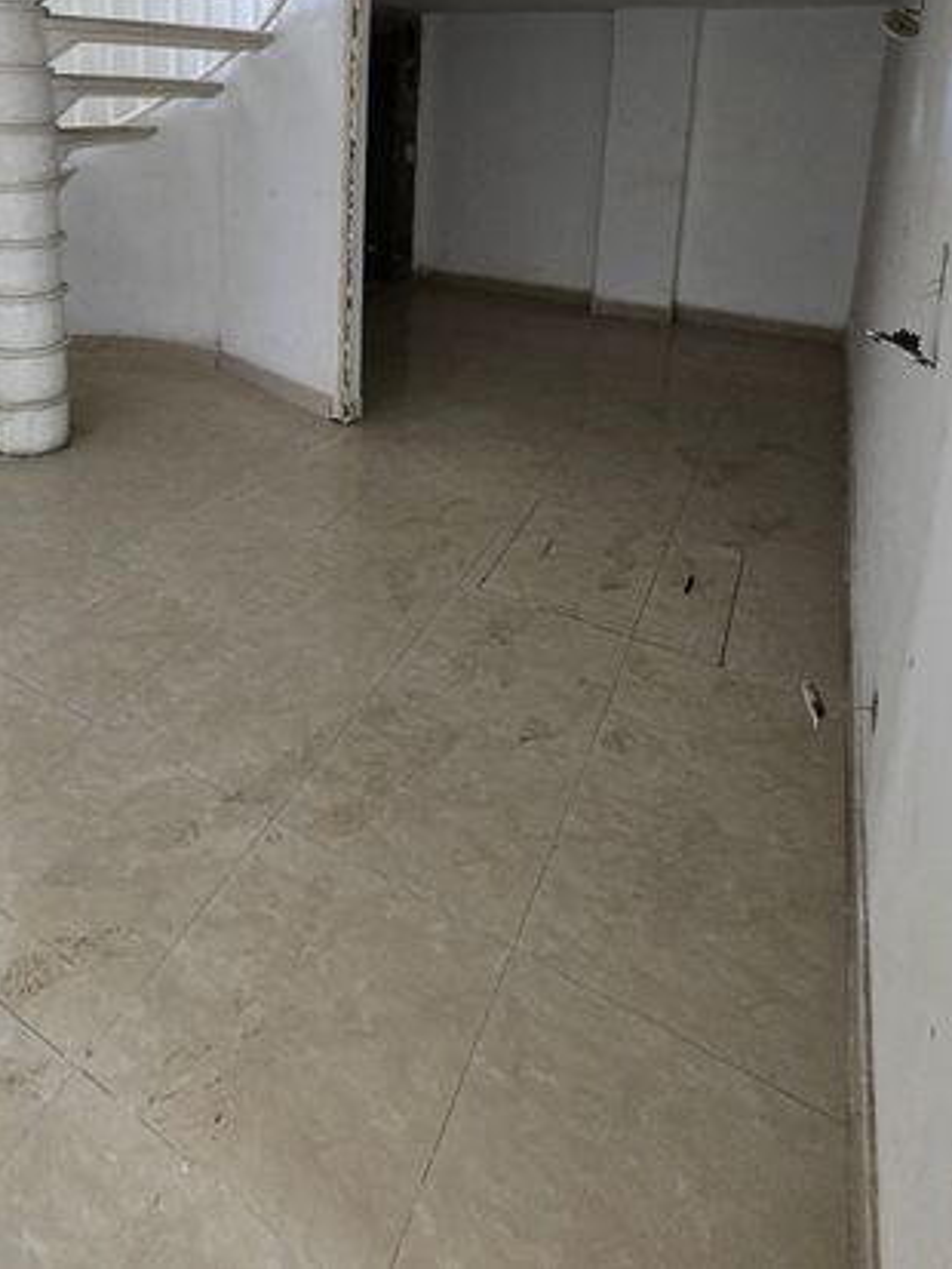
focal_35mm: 21
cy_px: 247
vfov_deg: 70.8
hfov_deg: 62.8
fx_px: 770
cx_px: 369
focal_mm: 2.2
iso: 640
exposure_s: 1/60
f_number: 2.2
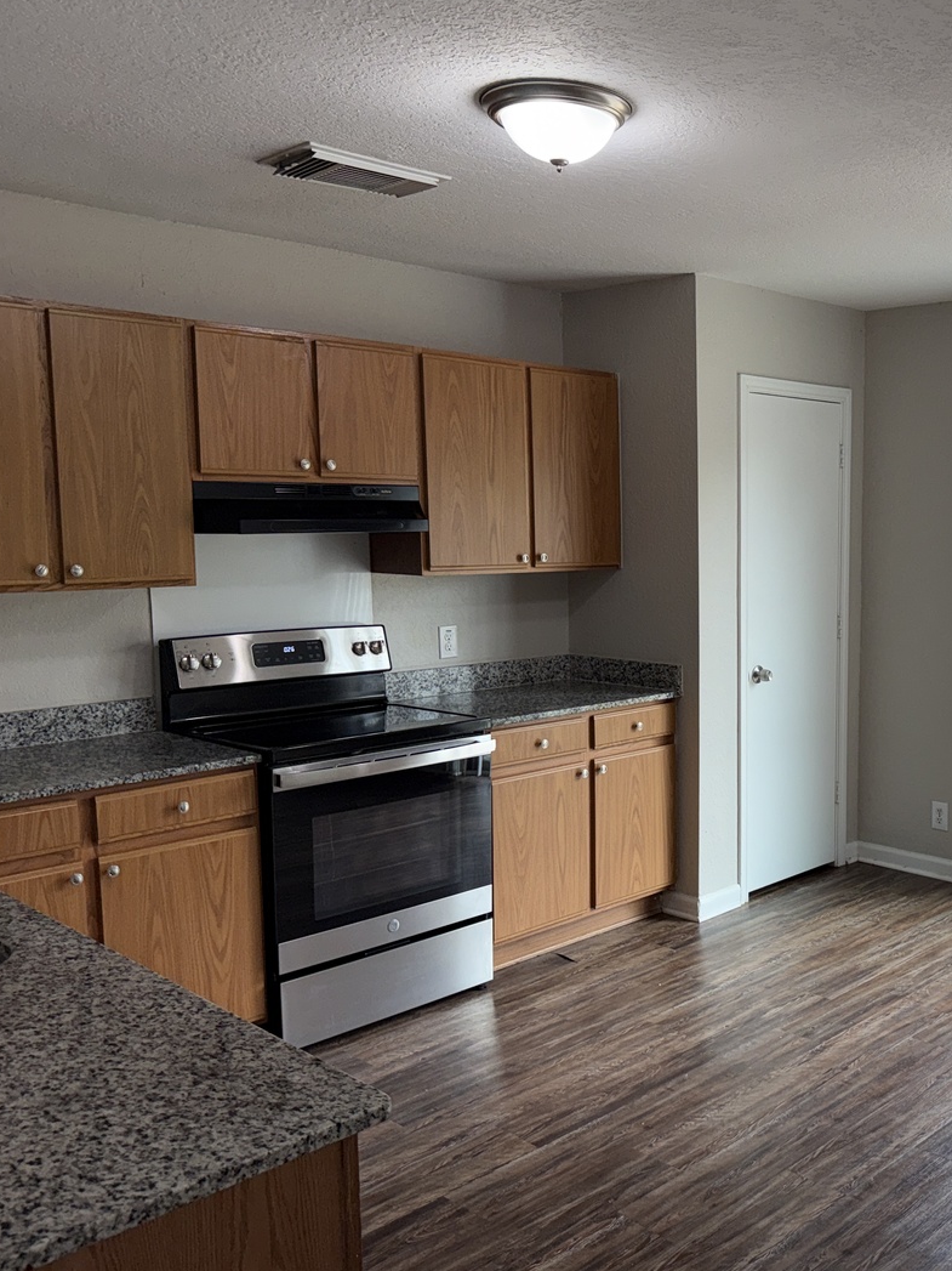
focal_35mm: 33
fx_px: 1210
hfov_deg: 41.1
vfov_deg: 55.4
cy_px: 645
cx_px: 765
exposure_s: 1/189
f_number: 1.78
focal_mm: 6.76
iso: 100
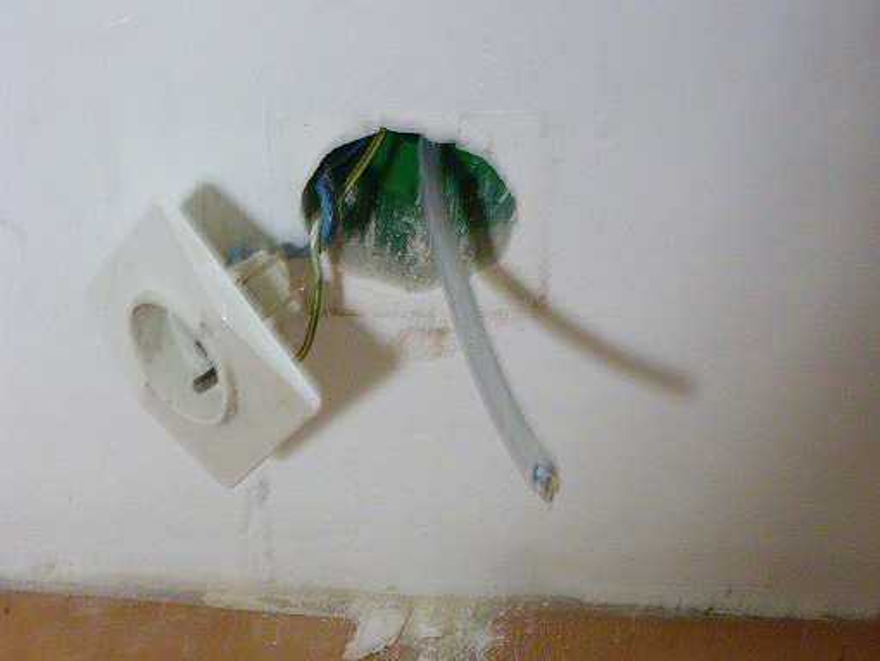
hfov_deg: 20.9
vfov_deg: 15.7
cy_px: 330
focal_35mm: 94
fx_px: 2391
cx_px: 440
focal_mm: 15.3
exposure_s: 1/4
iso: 200
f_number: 4.6
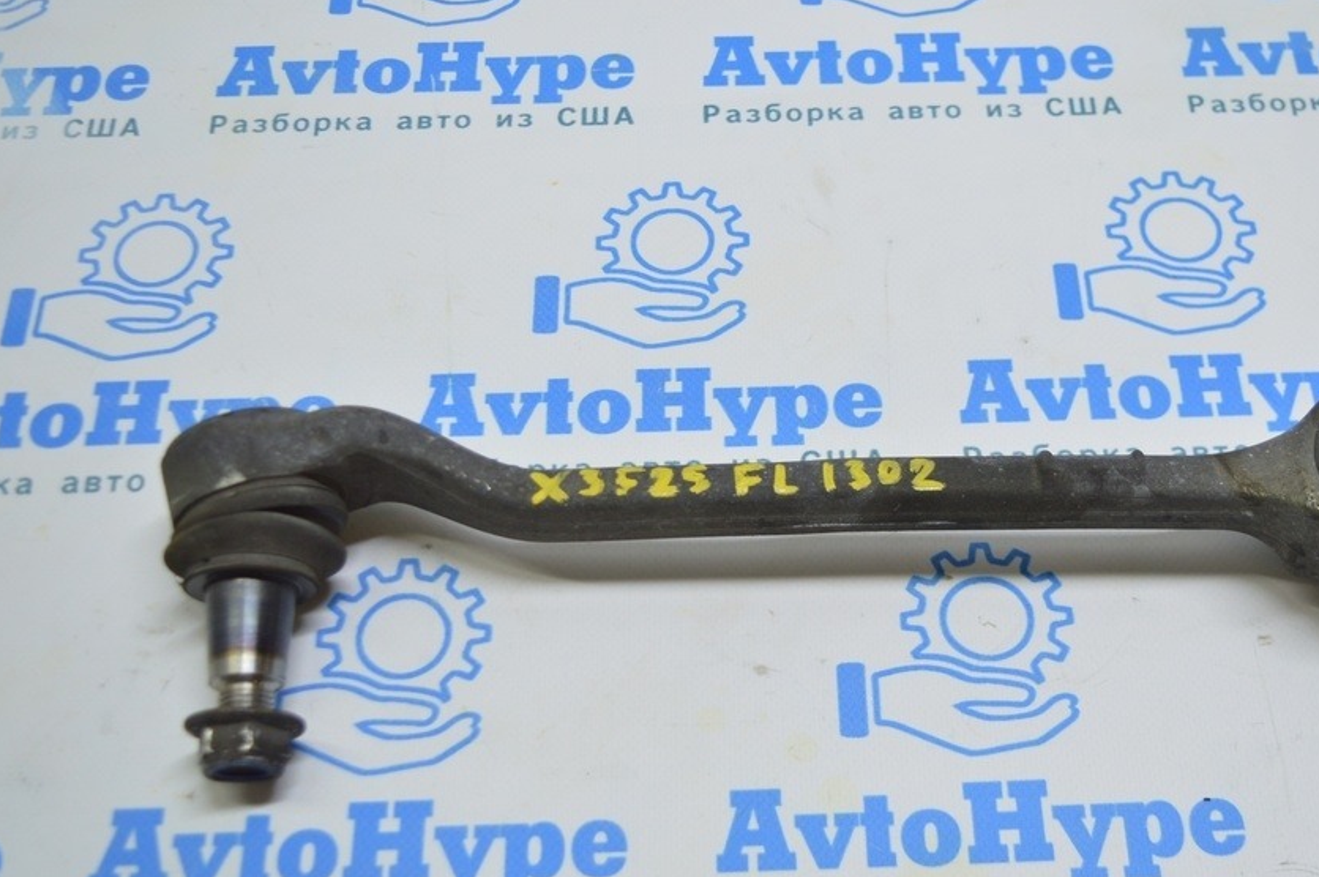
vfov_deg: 27.2
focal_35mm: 50
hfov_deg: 39.8
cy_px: 458
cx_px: 773
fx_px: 1816
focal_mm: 27
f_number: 4
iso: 400
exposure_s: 1/60
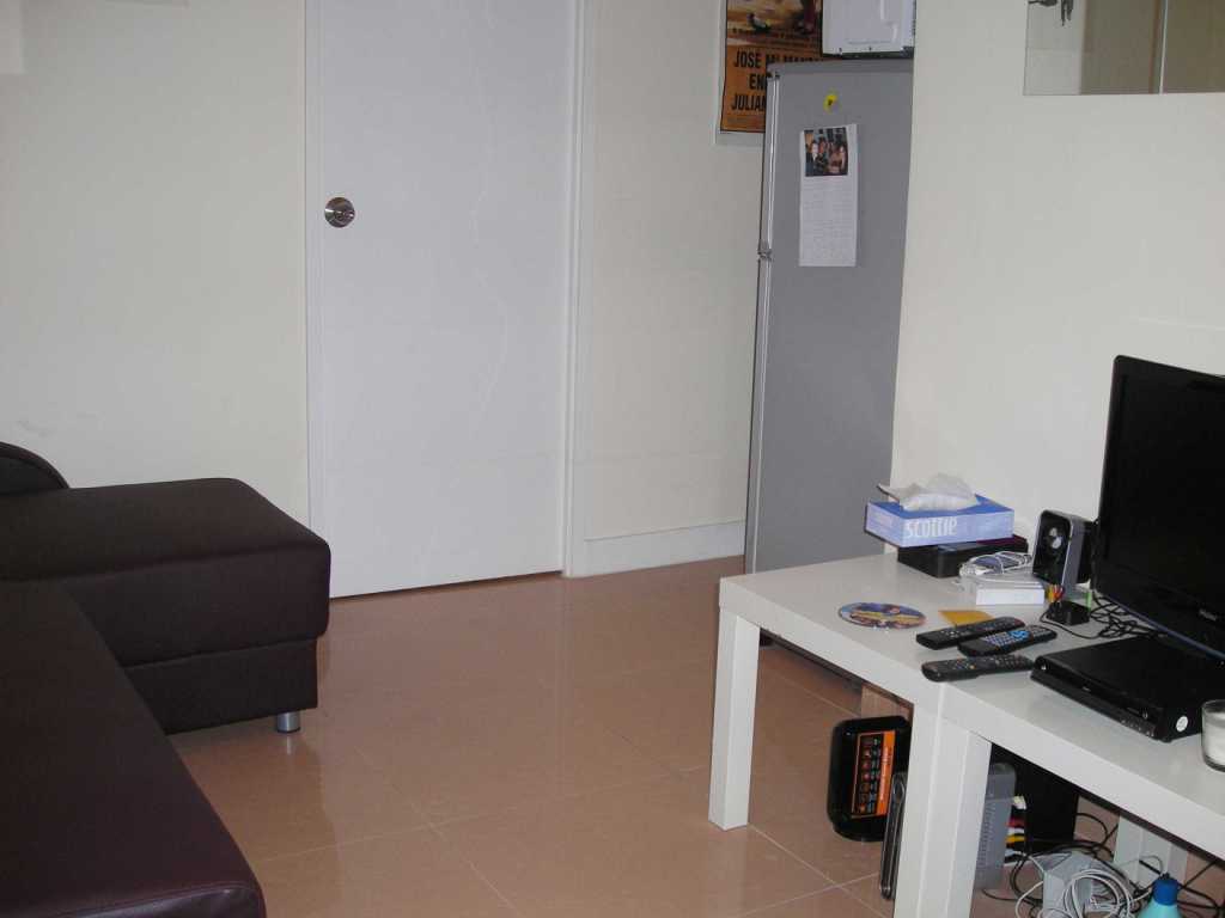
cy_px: 459
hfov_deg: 49.0
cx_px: 612
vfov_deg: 37.7
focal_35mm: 38
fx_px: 1345
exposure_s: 1/60
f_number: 3.2
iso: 84
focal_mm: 6.3
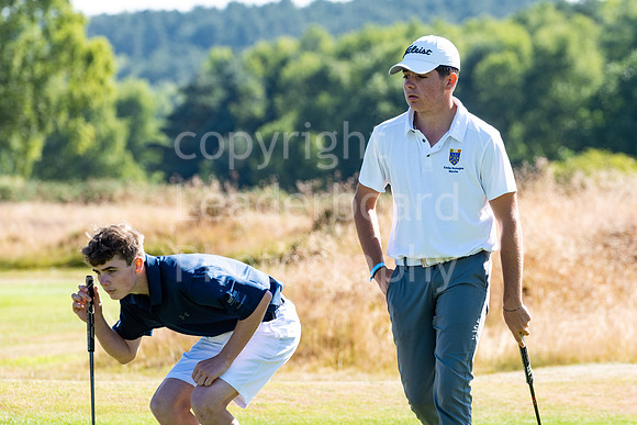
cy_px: 189
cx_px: 361
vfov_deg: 4.0
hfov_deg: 6.0
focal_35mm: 343
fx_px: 6067
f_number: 5.6
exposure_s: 1/640
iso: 250
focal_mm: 200
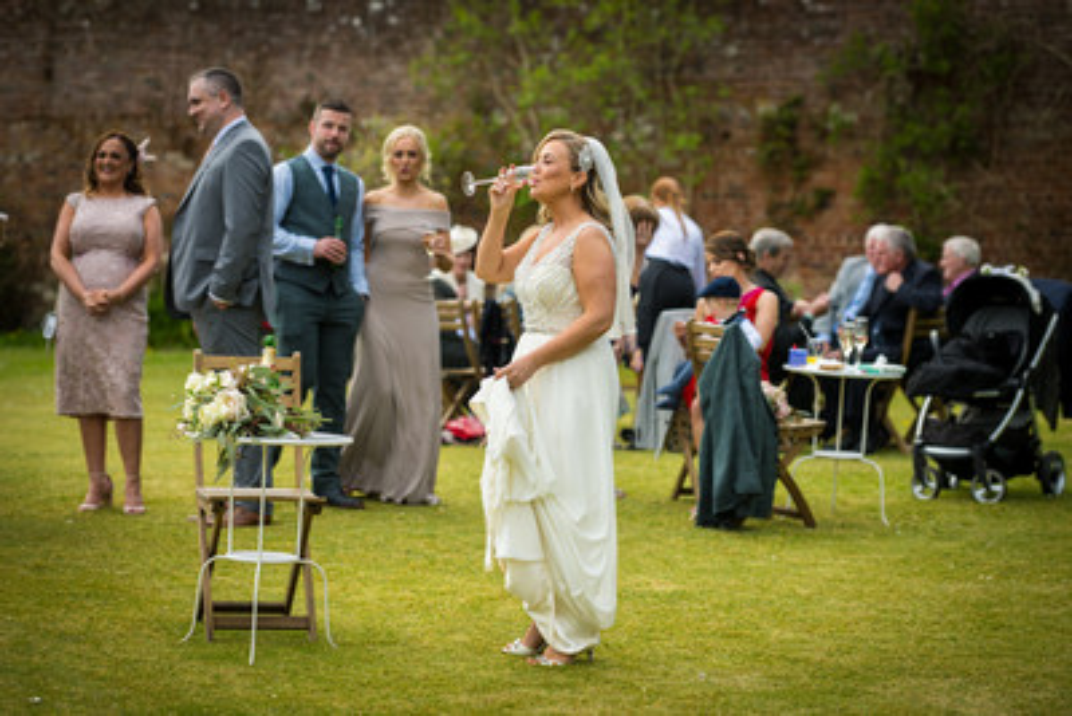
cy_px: 358
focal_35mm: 110
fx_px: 3277
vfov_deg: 12.5
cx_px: 536
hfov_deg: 18.6
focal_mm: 110
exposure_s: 1/500
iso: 100
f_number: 2.8
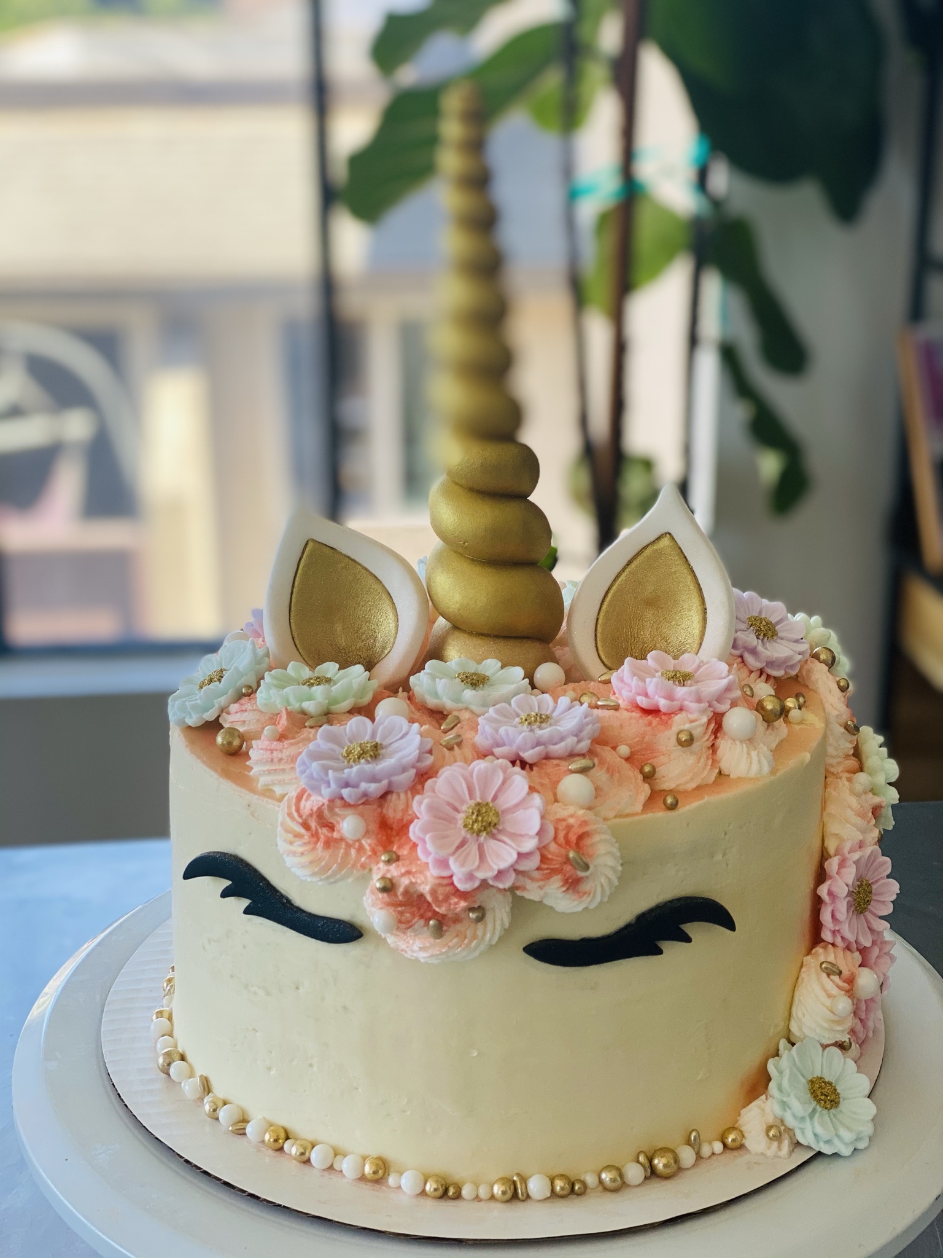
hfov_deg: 28.0
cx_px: 472
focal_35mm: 52
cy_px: 629
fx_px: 1889
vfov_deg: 36.8
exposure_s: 1/122
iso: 40
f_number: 2
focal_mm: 6
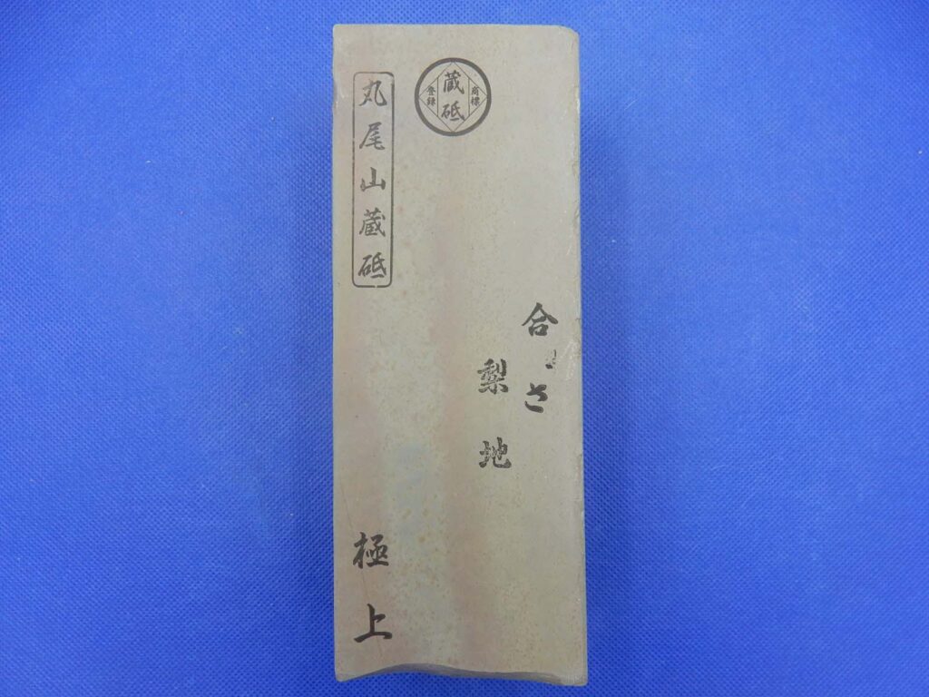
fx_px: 671
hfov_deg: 69.4
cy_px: 348
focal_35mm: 25
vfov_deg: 54.9
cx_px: 464
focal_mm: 4.5
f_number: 3.7
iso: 125
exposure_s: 1/60
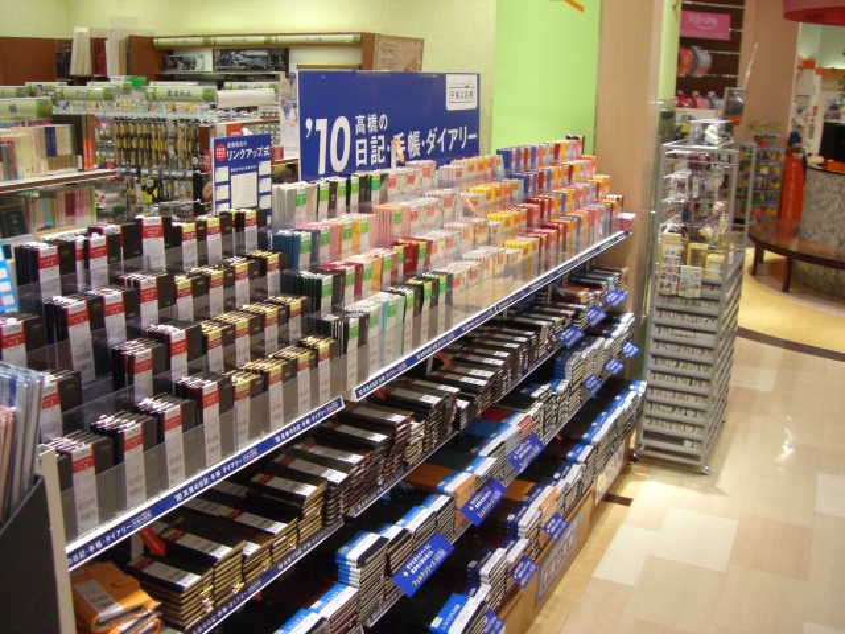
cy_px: 317
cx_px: 422
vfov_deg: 37.7
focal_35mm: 38
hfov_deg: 49.0
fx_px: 928
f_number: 2.7
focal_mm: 6.2
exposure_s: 1/80
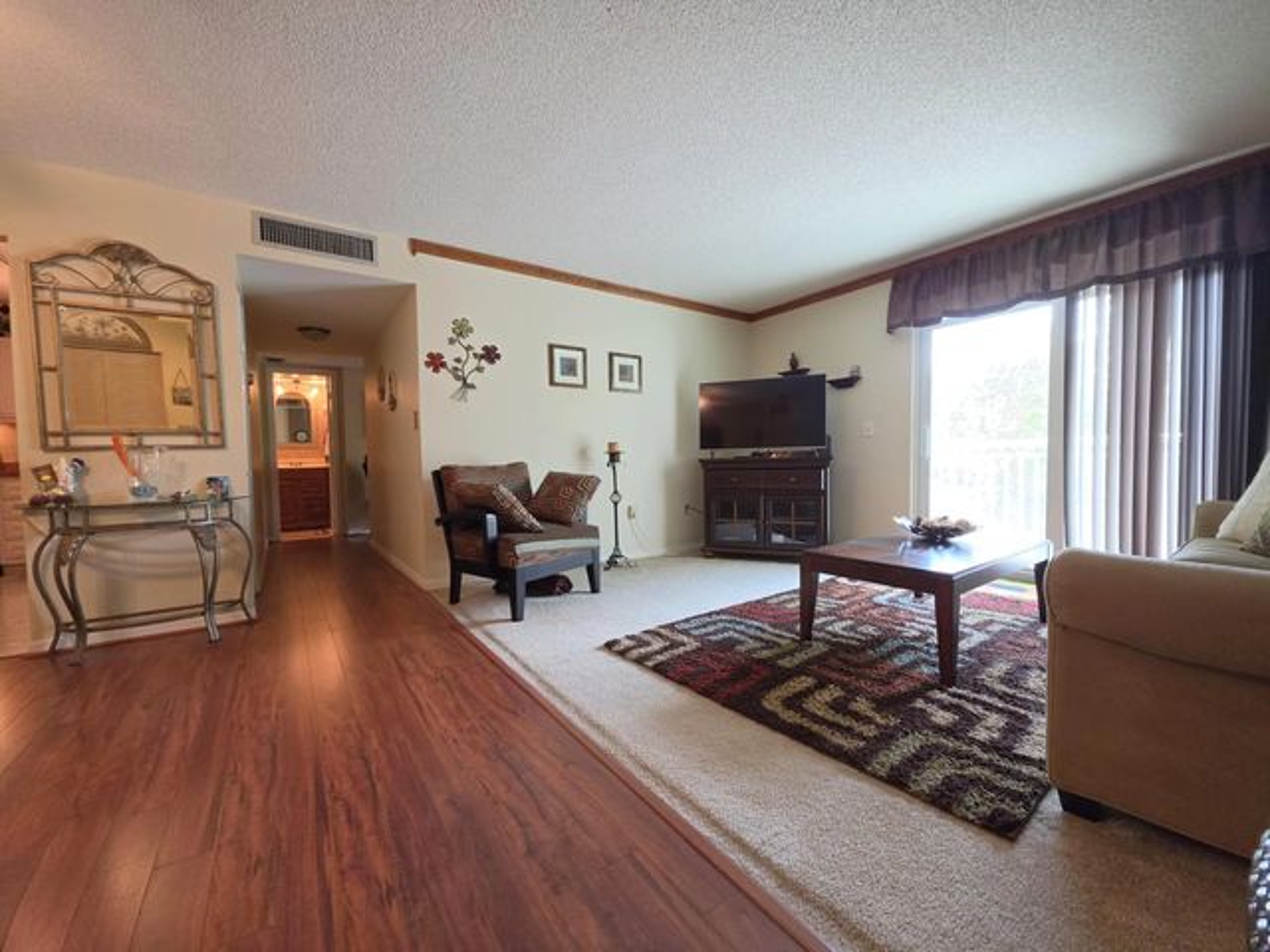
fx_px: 477
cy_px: 476
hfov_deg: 106.2
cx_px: 635
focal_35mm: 13
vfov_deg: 89.9
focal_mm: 2.2
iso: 250
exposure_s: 1/120
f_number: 1.9
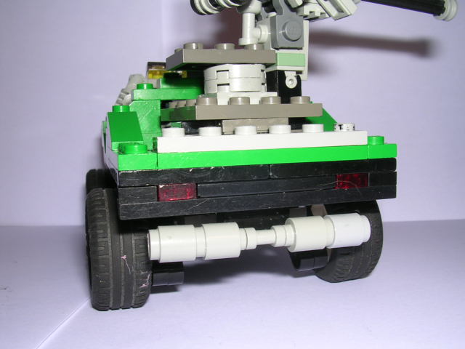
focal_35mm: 38
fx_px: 510
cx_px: 232
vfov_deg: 37.7
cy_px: 174
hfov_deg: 49.0
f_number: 5.6
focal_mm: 5.8
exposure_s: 1/60.1
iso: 100
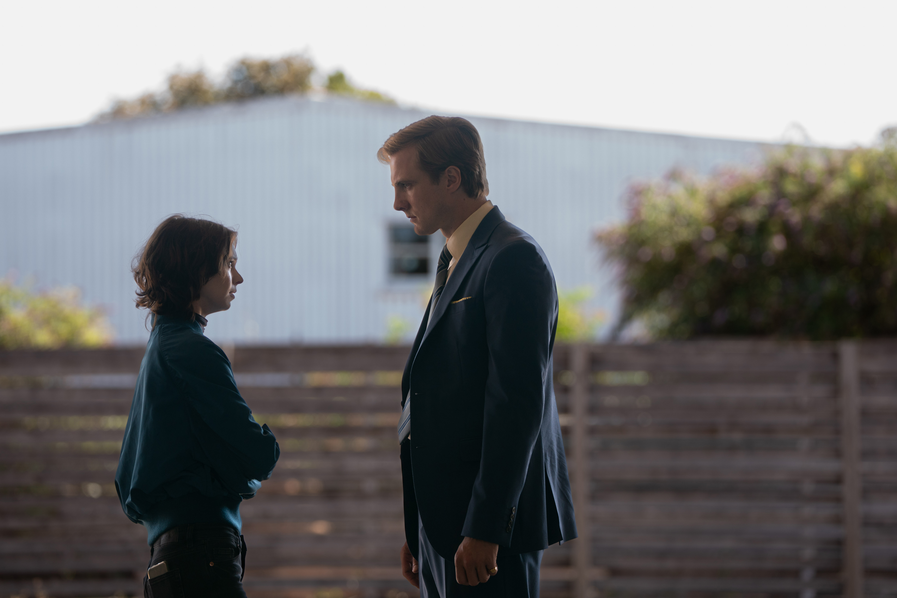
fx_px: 4335
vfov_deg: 7.9
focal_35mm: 174
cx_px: 448
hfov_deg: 11.8
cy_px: 299
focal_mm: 174
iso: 400
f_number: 4
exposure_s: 1/320
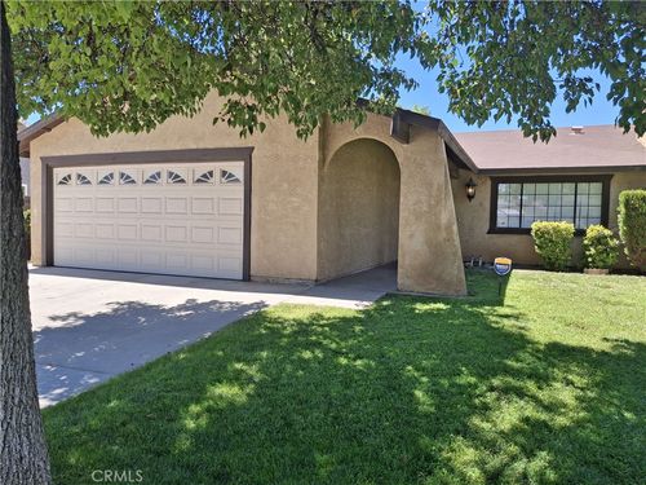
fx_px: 467
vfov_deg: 54.9
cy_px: 242
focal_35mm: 25
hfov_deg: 69.4
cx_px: 323
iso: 32
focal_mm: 4.69
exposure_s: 1/806
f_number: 1.8
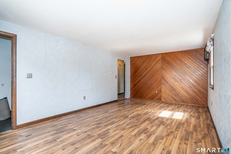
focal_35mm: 16
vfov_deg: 73.8
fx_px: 103
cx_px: 116
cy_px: 77
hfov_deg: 96.7
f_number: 11
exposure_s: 1/60
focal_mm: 16
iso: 800
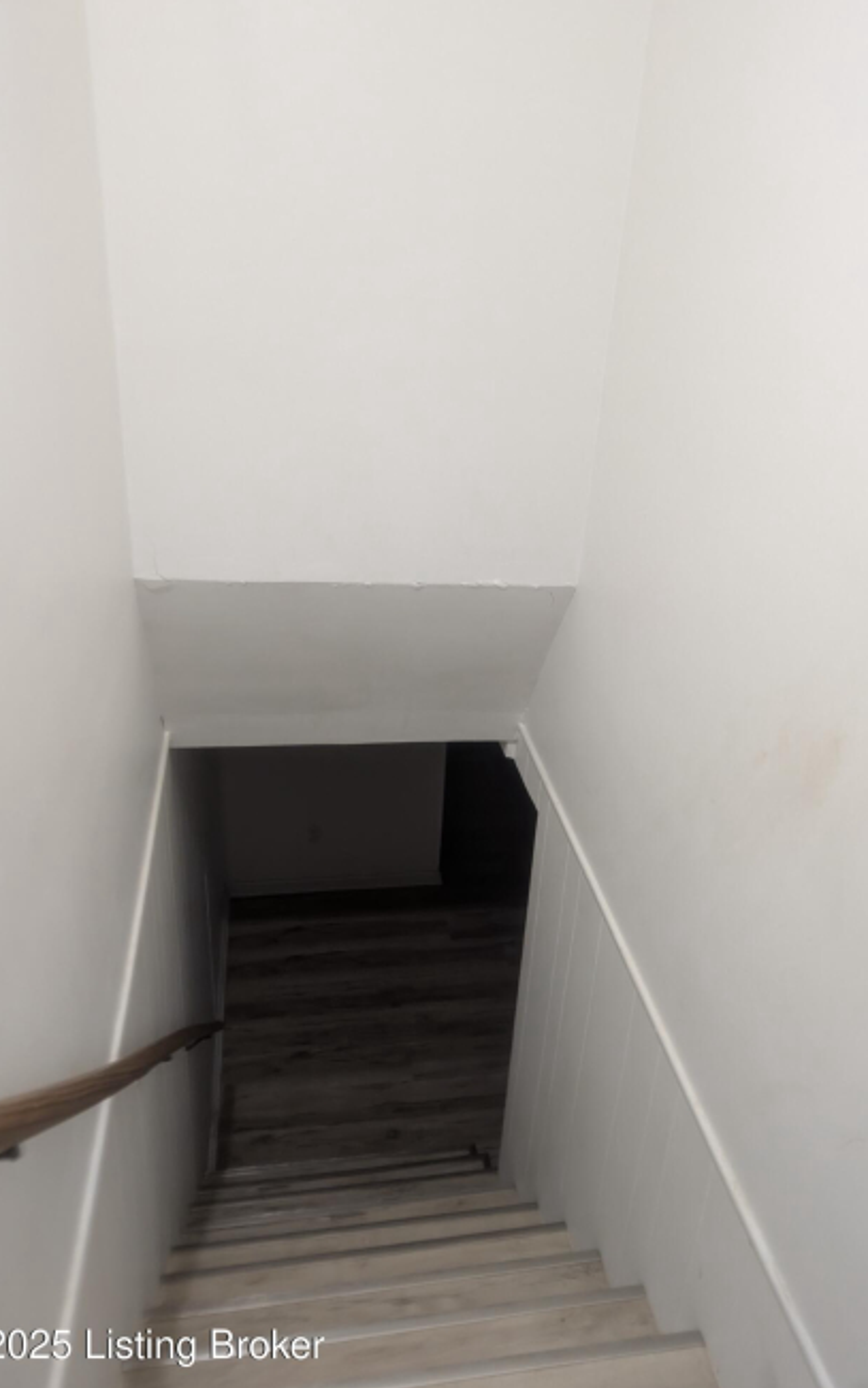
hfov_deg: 47.5
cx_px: 484
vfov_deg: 70.4
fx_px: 984
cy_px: 701
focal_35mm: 26
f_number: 1.68
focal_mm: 6.9
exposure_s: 1/120
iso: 485
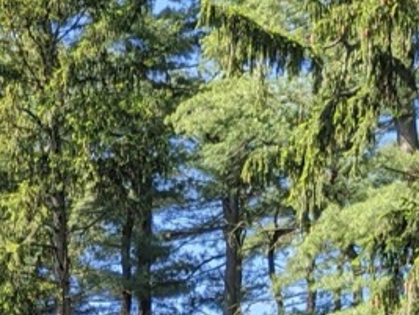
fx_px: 1745
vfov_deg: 9.3
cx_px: -311
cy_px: 754
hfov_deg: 12.6
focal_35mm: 144
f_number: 1.85
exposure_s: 1/599
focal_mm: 6.81
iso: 37
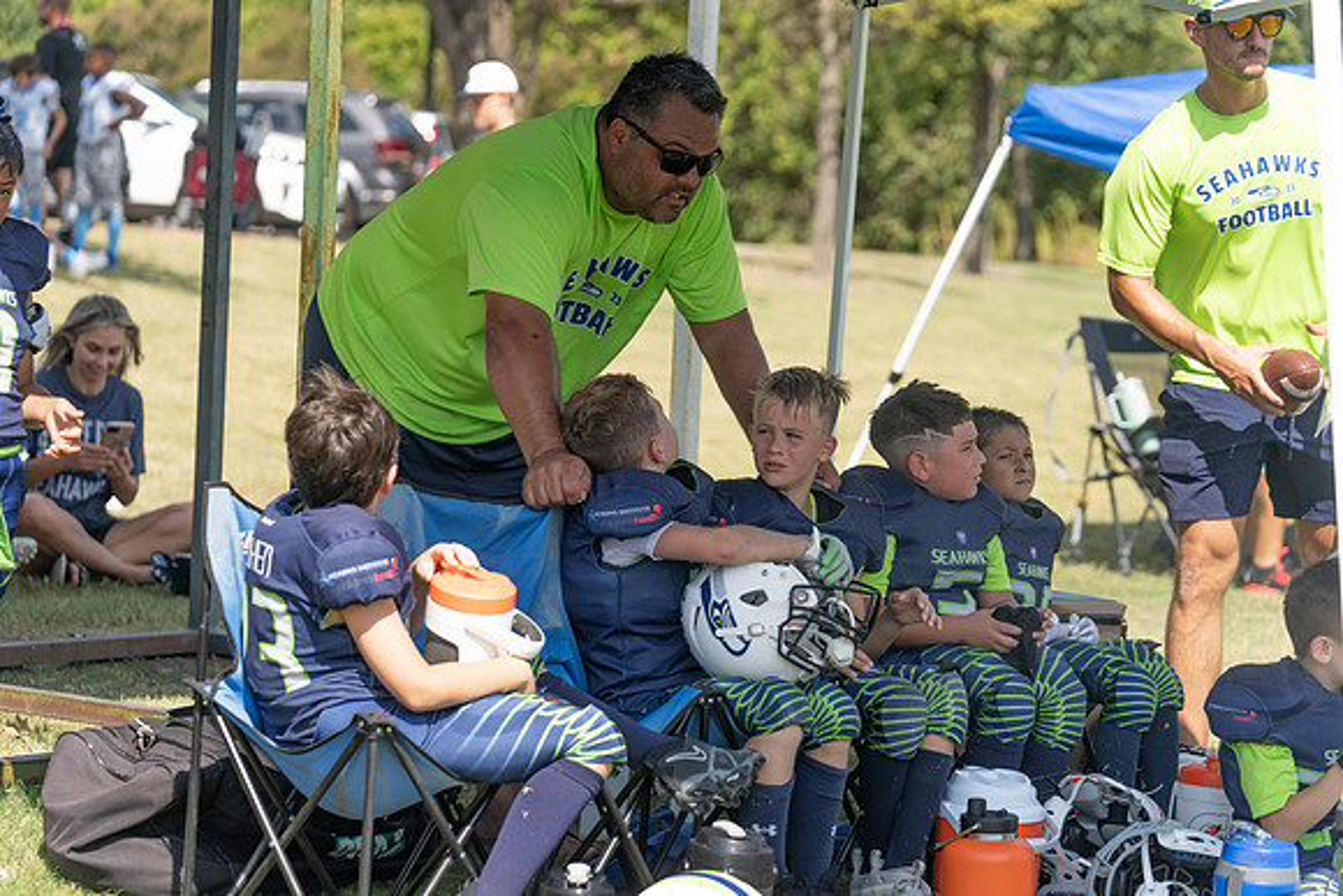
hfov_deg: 18.1
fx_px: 4216
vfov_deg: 12.1
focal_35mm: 113
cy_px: 448
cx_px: 672
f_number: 4
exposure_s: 1/800
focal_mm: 113
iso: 160
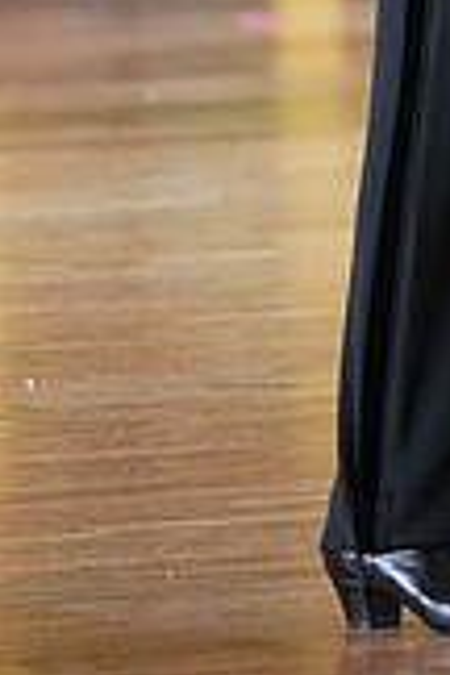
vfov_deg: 3.2
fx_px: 12093
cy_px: -446
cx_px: 802
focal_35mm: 645
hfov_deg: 2.1
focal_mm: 180
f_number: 4
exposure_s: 1/400
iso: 8000
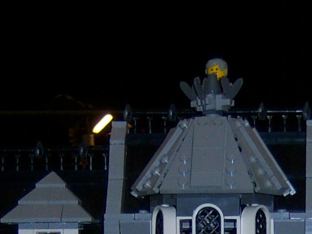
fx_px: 1748
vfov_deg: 7.3
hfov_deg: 10.1
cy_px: 480
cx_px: 309
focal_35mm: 194
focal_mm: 7.5
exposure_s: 1/60
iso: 80
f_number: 2.8
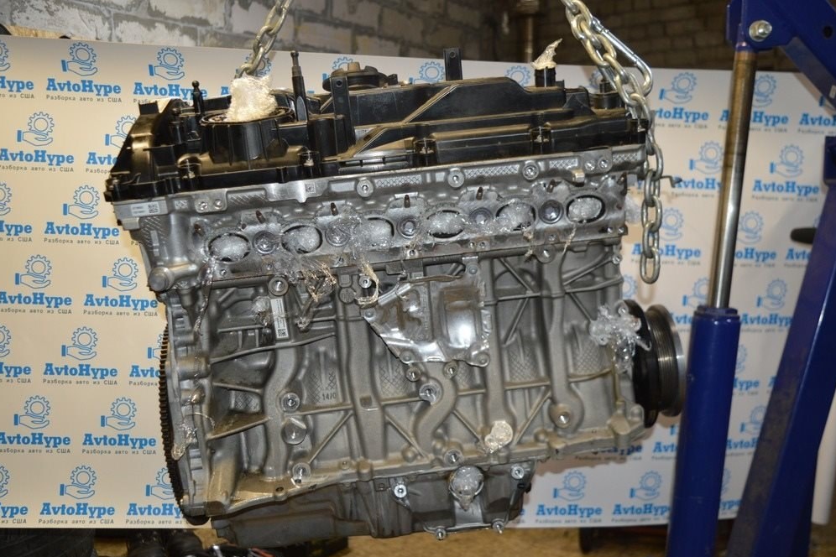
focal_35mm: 37
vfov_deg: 35.9
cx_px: 423
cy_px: 285
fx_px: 859
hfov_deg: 51.9
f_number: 4
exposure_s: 1/60
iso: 500
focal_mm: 24
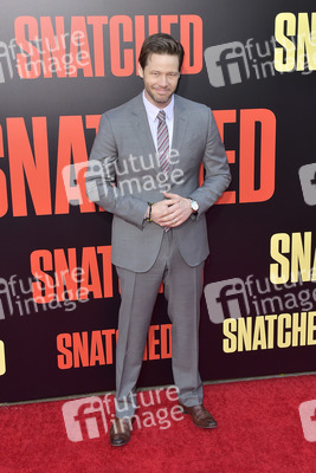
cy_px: 236
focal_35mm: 42
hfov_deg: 31.9
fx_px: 552
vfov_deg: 46.4
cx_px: 158
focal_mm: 42
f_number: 6.3
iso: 500
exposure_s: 1/320
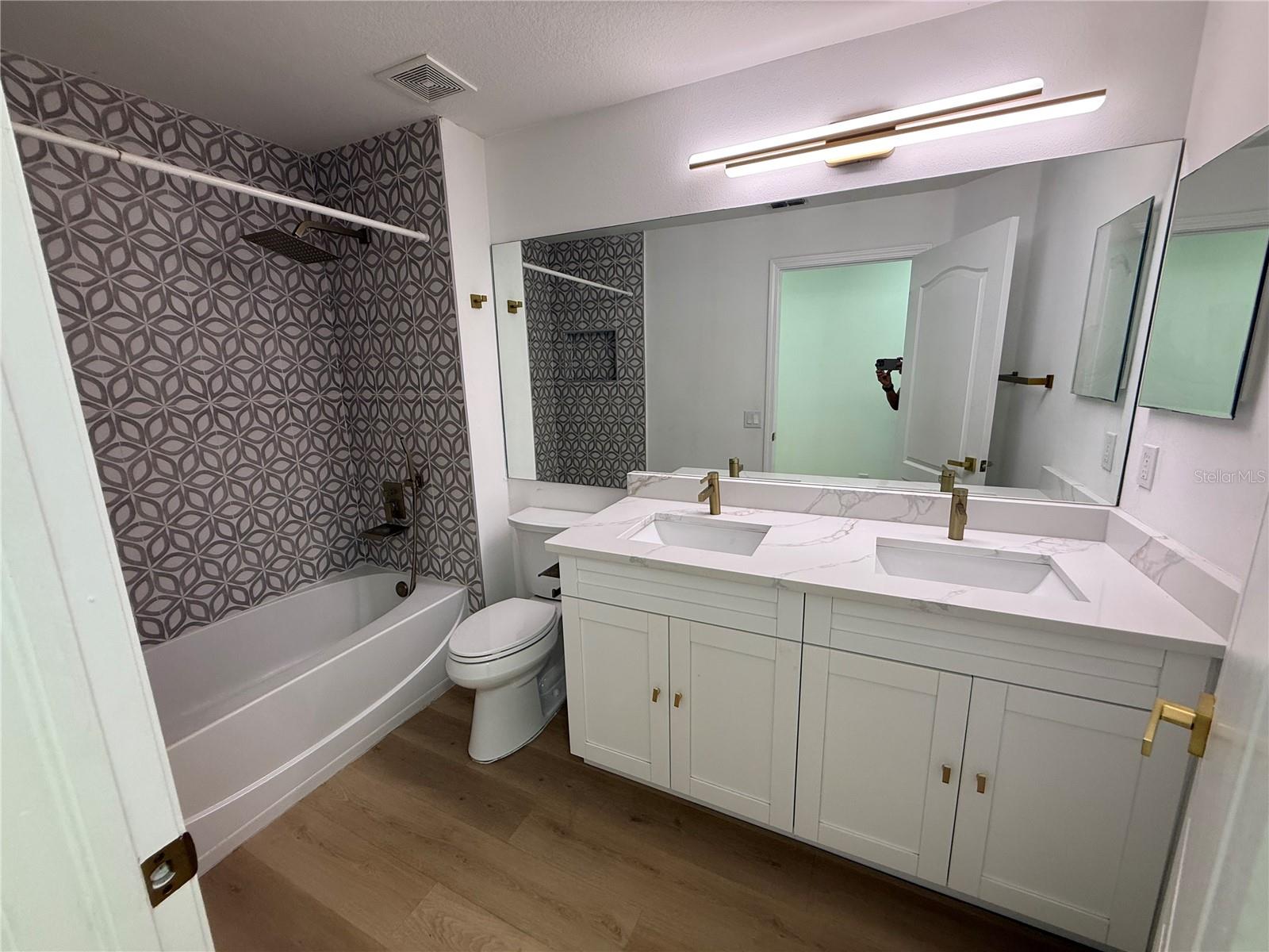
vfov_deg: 85.7
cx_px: 634
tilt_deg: -11.8
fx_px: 513
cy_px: 476
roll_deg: +0.6
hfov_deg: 102.1
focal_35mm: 14
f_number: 2.2
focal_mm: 2.22
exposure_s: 1/120
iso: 100
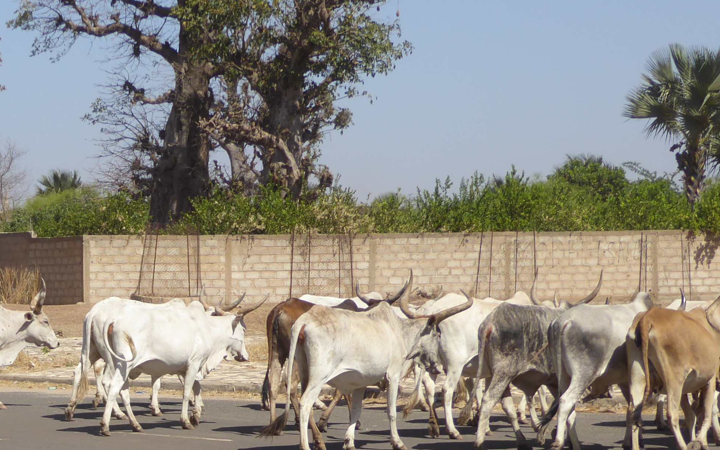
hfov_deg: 15.6
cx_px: 98
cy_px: 451
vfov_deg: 9.8
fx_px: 2609
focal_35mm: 133
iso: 80
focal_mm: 10.9
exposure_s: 1/640
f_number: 4.3
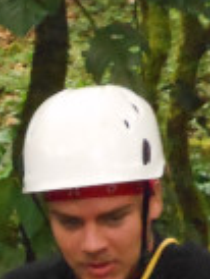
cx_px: -165
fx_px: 4046
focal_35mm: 501
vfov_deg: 3.9
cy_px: 445
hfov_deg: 3.0
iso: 1000
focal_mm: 21.5
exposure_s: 1/60
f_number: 5.4
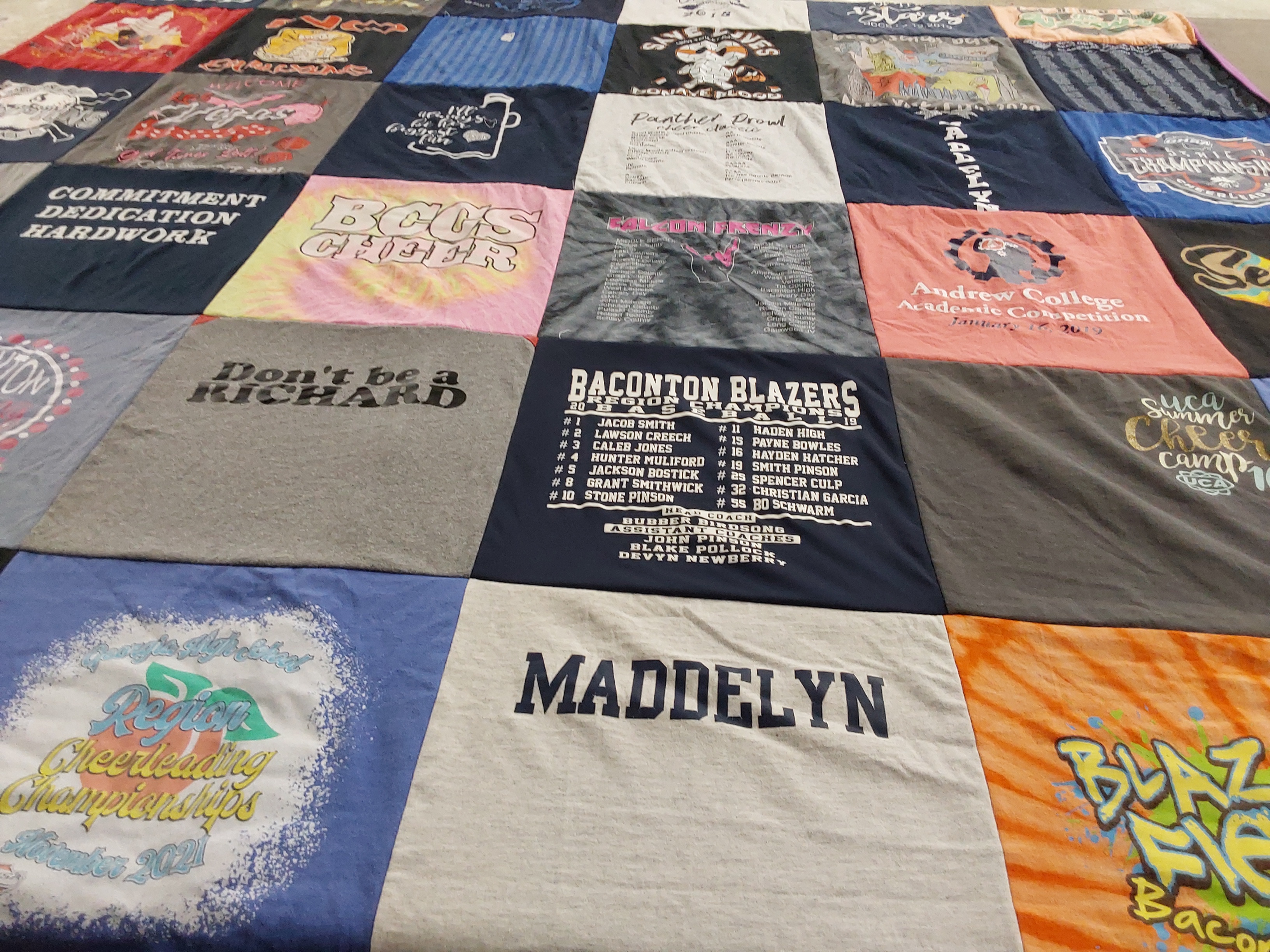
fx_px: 1027
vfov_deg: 49.7
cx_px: 635
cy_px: 476
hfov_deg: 63.4
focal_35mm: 28
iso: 125
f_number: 1.9
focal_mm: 2.91
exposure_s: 1/60
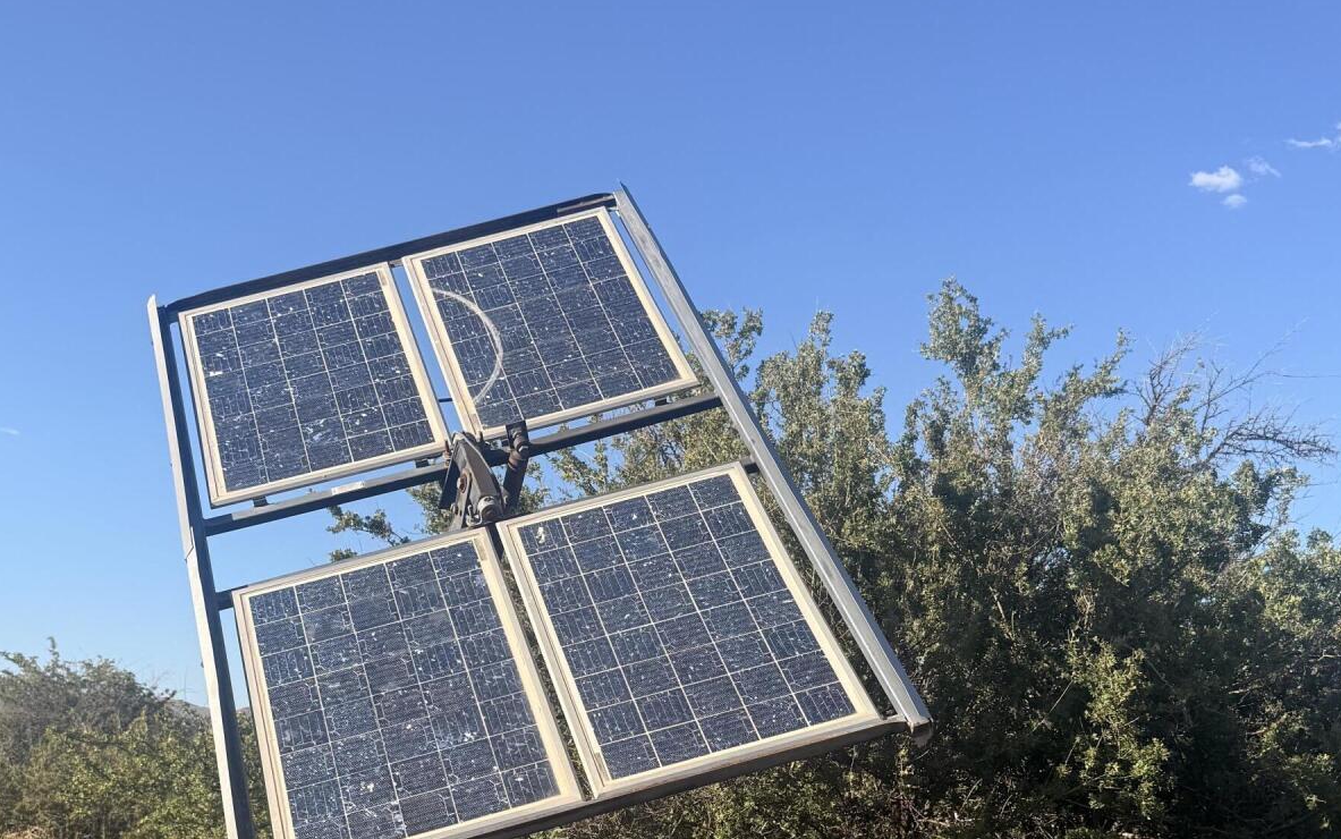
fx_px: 1572
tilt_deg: +2.4
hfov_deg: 46.2
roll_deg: -3.1
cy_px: 759
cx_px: 664
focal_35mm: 43
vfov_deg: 28.7
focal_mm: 6.76
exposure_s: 1/2611
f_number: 1.78
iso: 80
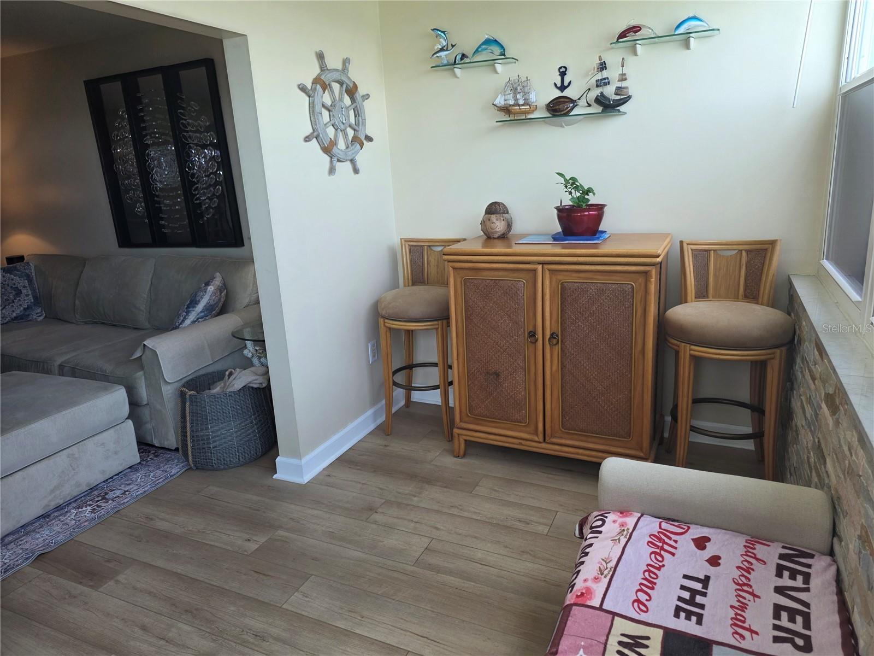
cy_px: 328
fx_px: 581
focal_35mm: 23
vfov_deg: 58.9
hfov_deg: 73.9
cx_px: 437
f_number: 1.7
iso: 50
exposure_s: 1/120
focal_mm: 6.25
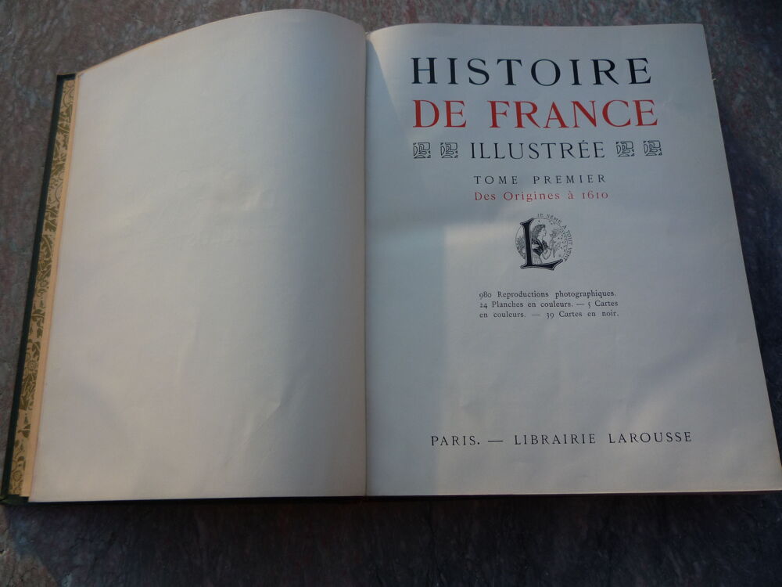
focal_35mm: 30
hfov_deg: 60.0
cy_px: 294
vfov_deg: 46.8
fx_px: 678
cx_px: 391
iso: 100
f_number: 4
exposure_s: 1/200
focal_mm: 5.2
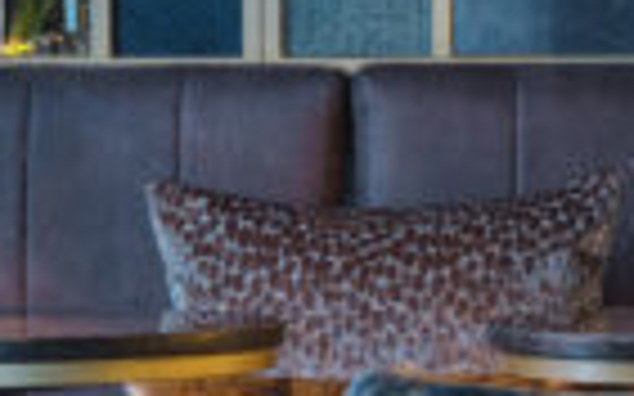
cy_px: 45
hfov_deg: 6.8
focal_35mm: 308
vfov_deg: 4.3
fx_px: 5320
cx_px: 387
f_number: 13
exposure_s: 2
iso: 200
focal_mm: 50.8
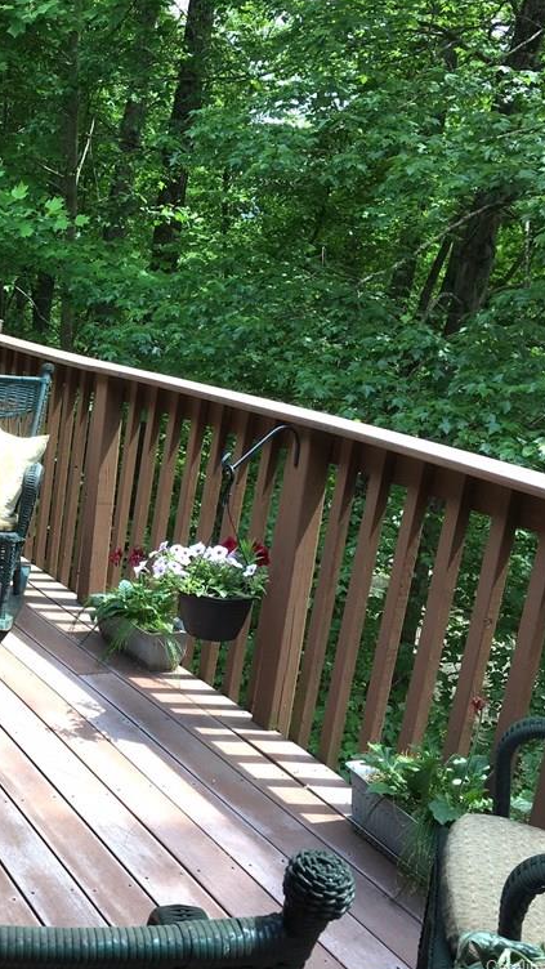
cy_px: 484
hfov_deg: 26.0
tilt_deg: -11.9
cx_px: -26
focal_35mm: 43
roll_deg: -3.3
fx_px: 1105
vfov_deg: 47.4
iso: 25
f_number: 2.2
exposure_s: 1/173
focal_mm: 4.15
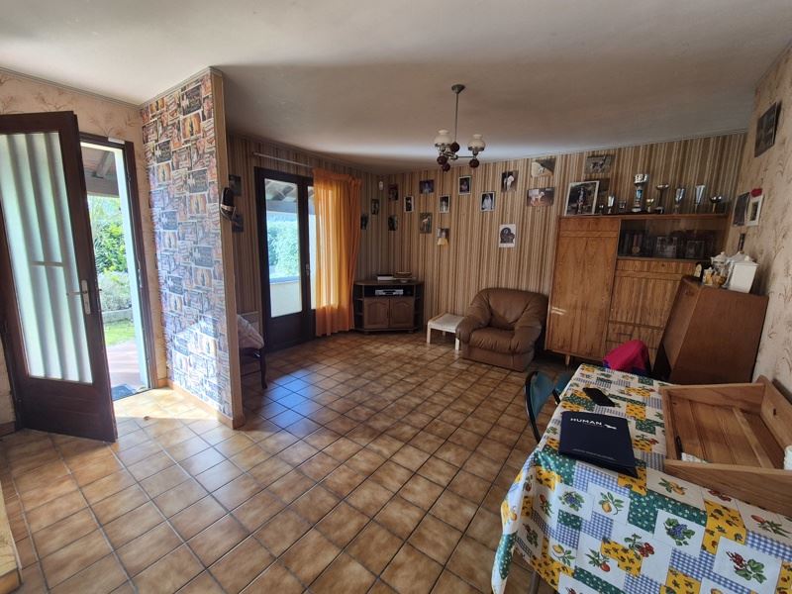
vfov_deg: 89.9
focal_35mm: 13
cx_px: 396
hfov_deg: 106.2
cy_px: 297
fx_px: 297
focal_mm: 2.2
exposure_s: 1/50
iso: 50
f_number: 2.2
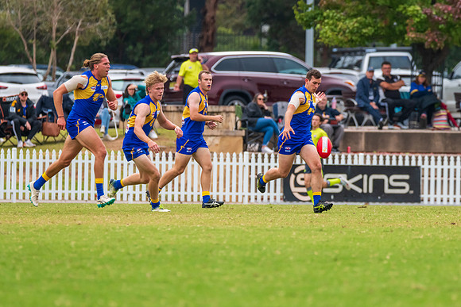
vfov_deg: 2.7
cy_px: 160
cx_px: 282
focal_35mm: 511
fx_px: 6550
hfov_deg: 4.0
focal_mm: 400
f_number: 7.1
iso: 1000
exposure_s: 1/1250
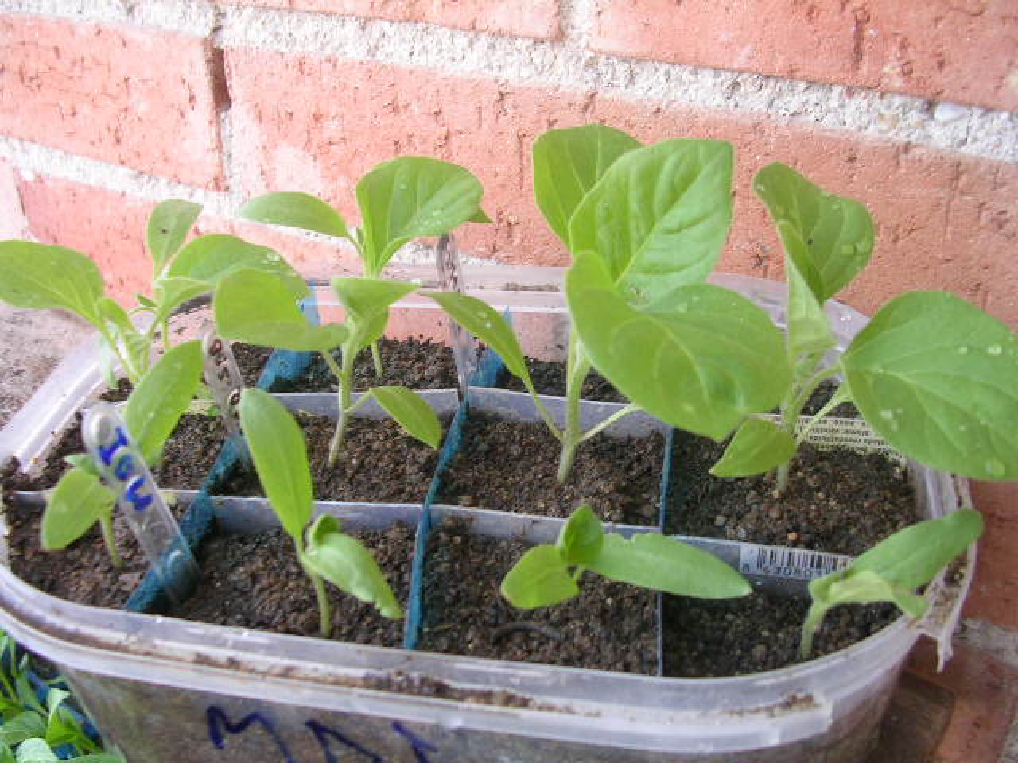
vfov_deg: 37.7
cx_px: 509
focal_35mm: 38
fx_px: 1118
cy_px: 382
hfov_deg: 49.0
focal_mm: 5.8
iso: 50
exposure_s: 1/18.1
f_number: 2.8
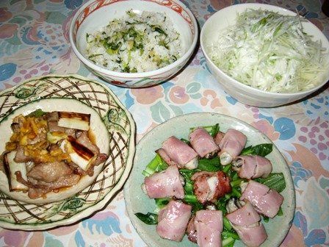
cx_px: 164
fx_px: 333
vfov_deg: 40.7
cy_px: 124
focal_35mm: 35
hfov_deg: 52.6
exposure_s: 1/60
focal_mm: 5.8
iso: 100
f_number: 2.8
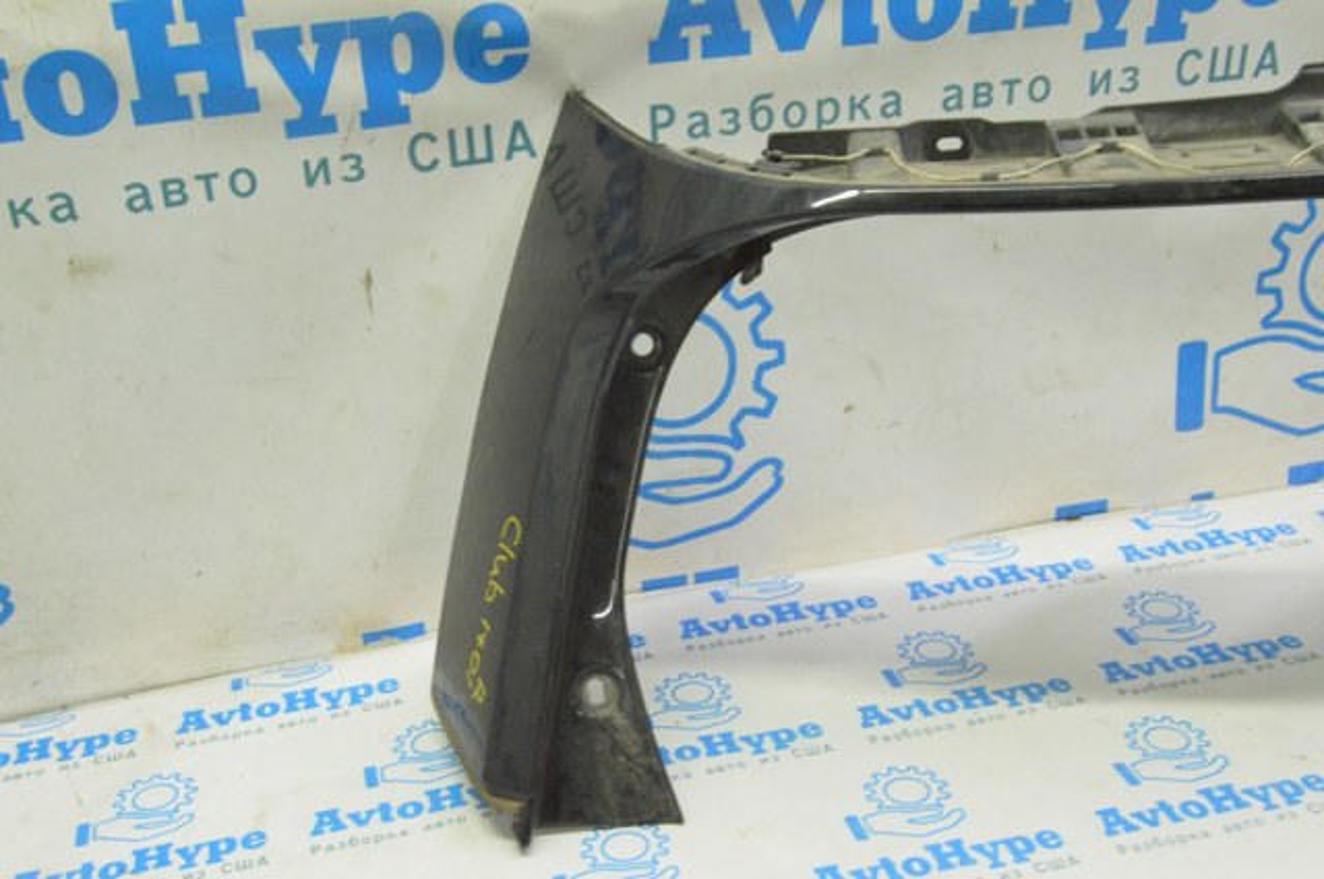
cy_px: 440
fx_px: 1543
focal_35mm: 42
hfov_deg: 46.5
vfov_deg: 31.8
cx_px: 662
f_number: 20
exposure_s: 1/20
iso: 6400
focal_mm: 28
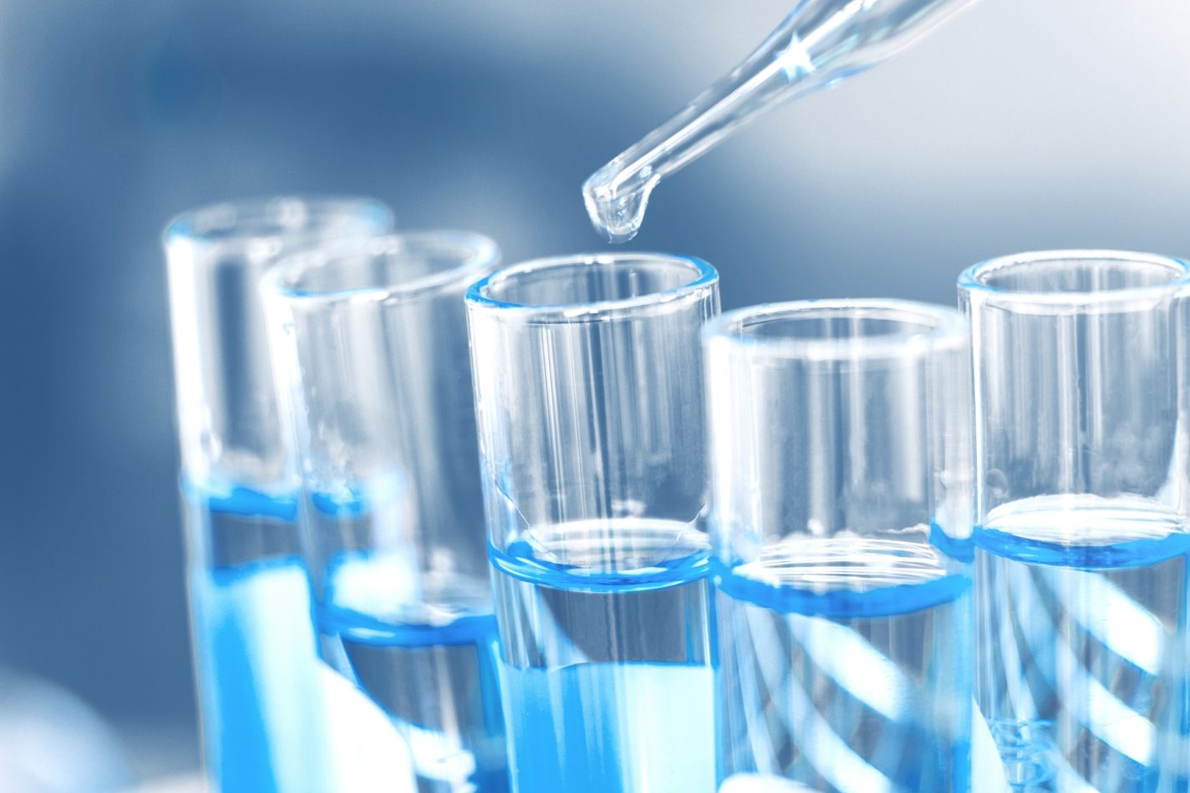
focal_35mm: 90
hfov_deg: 22.6
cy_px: 395
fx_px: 2974
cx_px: 596
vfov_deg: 15.2
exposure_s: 1/6
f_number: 4
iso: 100
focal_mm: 55
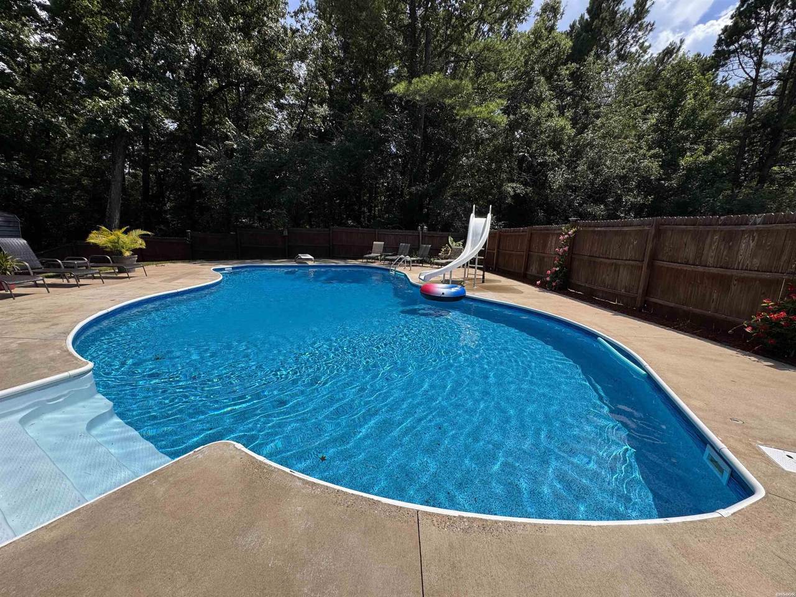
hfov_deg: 102.1
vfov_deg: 85.7
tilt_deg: -11.5
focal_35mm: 14
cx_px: 398
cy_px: 298
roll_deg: -2.0
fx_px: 322
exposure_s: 1/2674
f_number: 2.2
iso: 50
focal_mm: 2.22
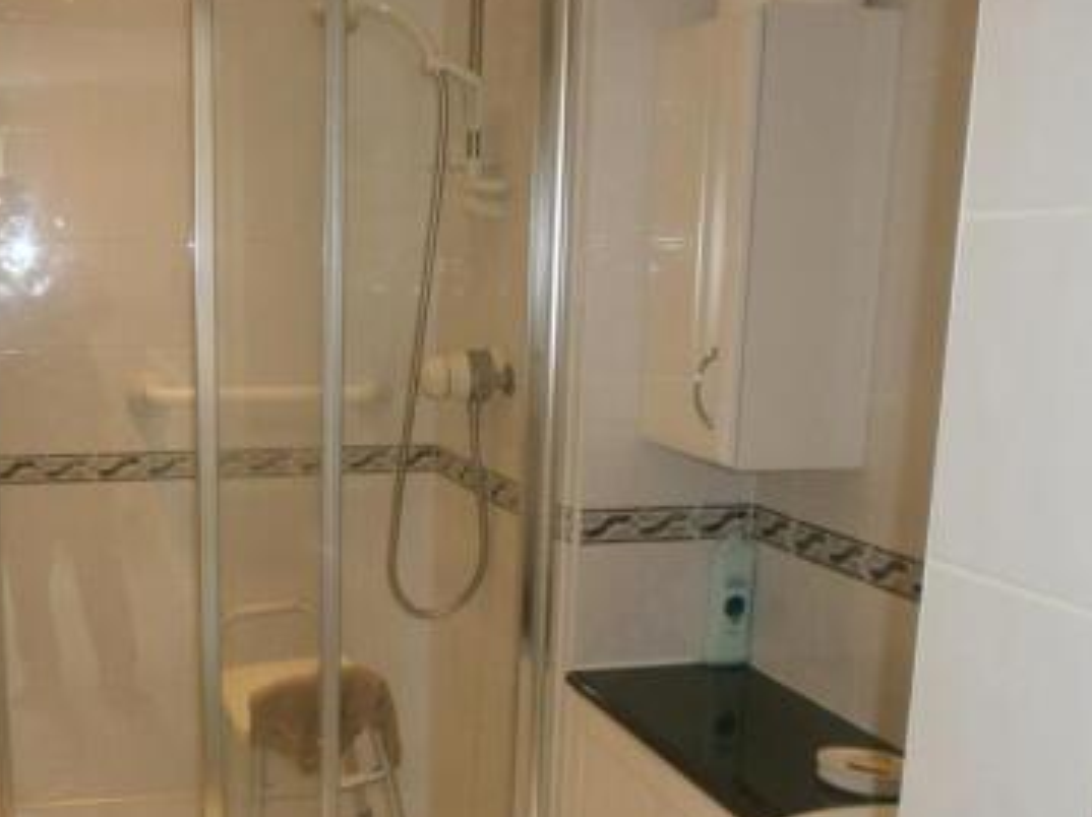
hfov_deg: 42.3
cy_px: 596
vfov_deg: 32.3
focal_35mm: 44
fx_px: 1387
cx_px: 352
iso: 125
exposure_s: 1/30
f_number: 2.9
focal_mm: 4.8
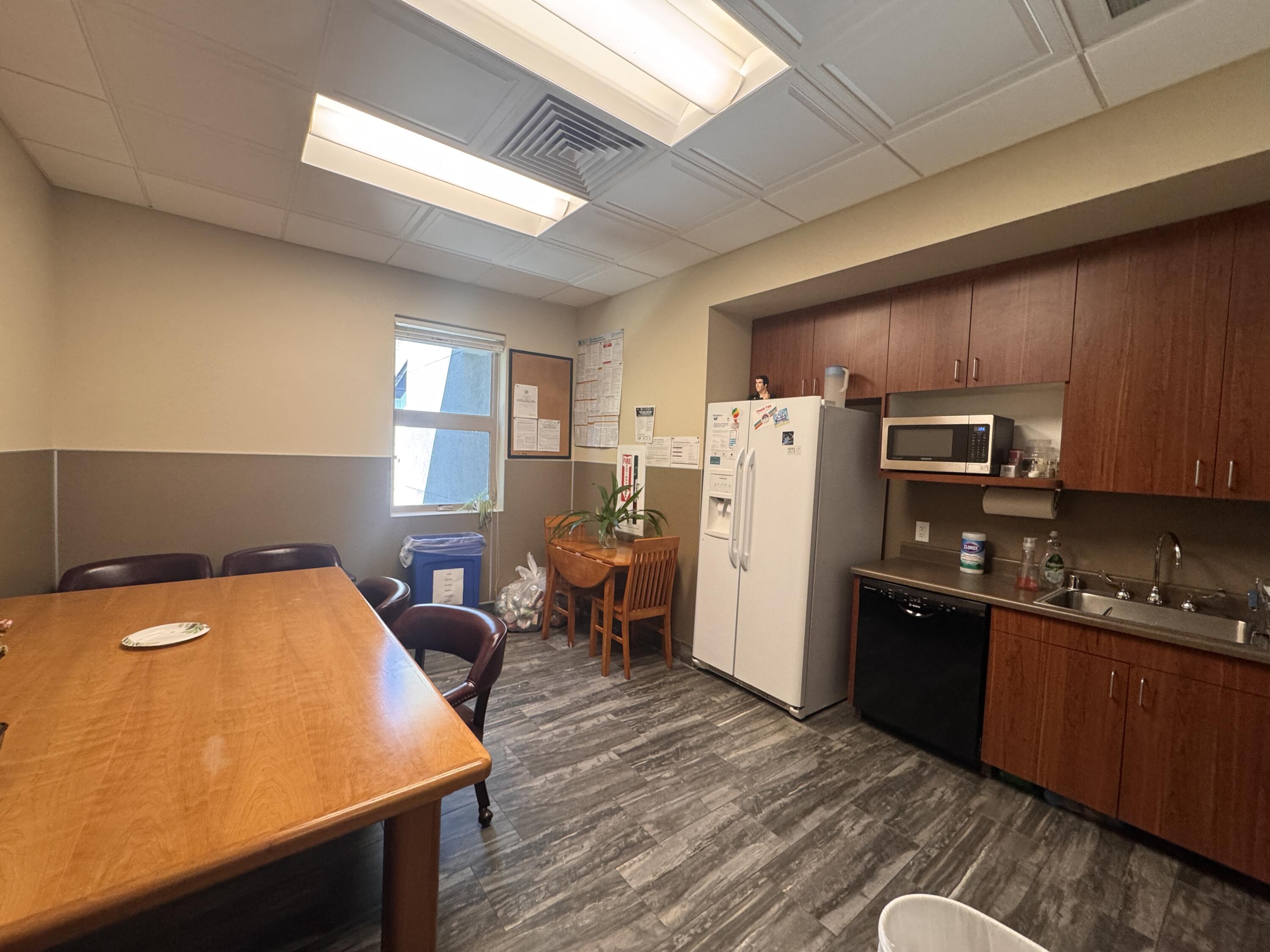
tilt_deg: -3.8
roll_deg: -2.7
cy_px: 476
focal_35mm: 14
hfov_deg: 102.1
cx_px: 635
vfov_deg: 85.7
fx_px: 514
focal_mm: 2.22
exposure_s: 1/100
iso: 250
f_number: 2.2
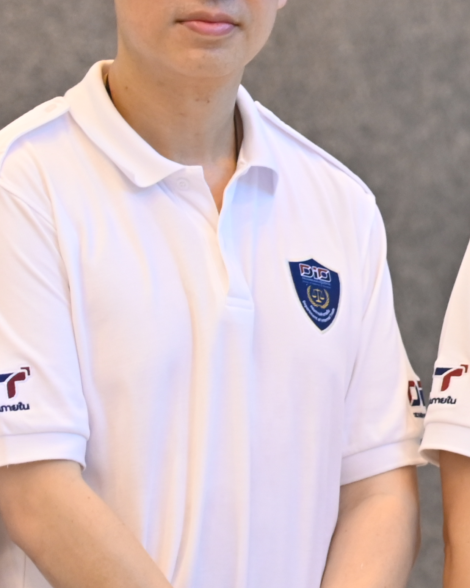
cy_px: 237
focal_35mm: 439
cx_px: 912
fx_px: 7636
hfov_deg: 3.5
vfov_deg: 4.4
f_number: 4
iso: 1600
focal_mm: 120
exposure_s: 1/125
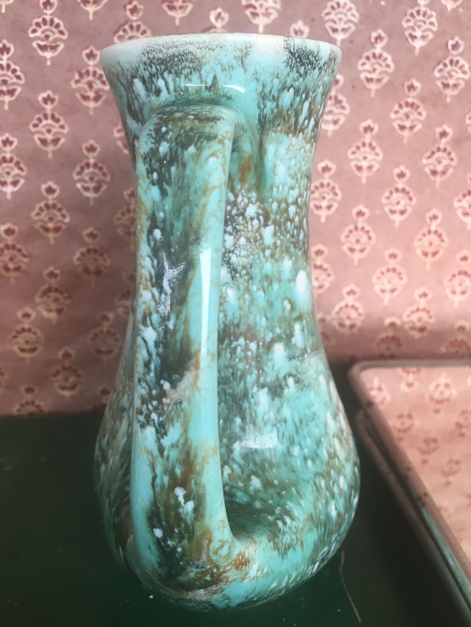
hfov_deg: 48.2
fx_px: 526
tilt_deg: -14.9
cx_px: 236
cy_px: 314
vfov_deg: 61.7
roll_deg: -1.3
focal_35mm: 29
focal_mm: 4.15
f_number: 2.2
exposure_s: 1/33
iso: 50
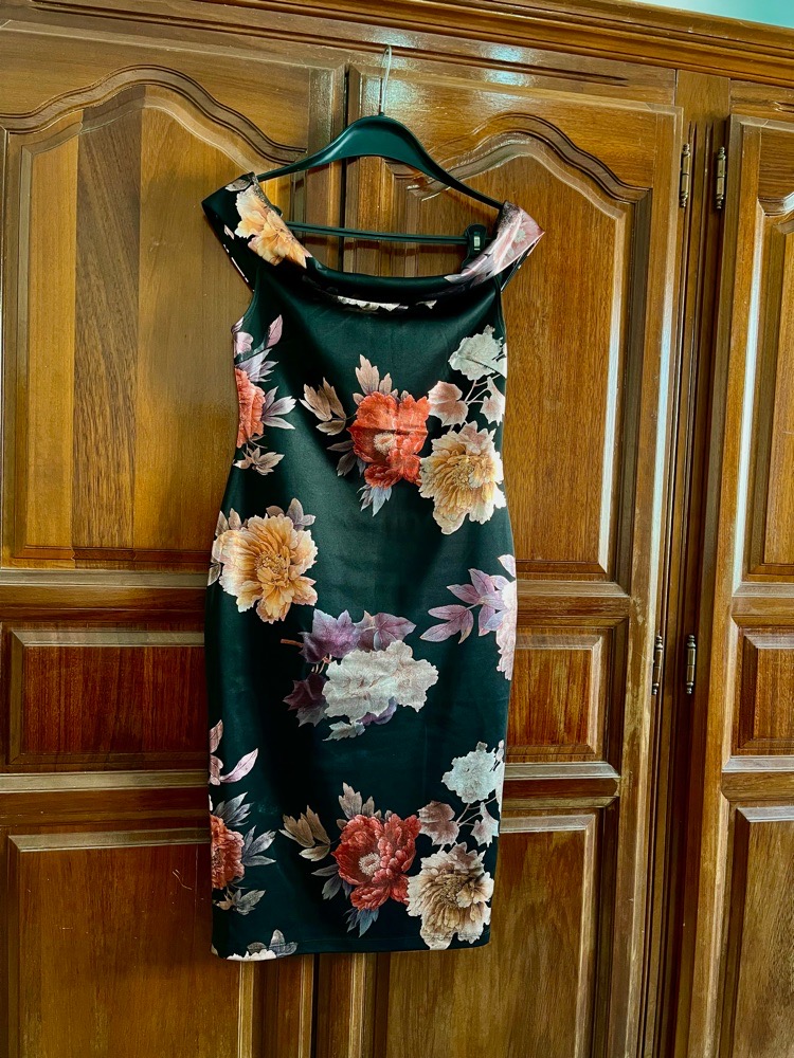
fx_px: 795
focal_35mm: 26
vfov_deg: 67.3
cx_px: 397
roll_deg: -1.9
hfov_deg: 53.1
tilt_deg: -2.4
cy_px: 529
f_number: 1.6
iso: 160
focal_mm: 5.1
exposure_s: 1/50
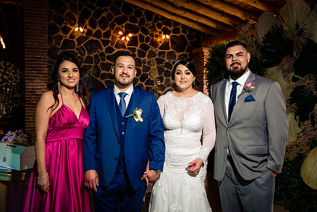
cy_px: 106
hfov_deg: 50.7
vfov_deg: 35.1
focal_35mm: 38
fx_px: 335
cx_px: 158
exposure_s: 1/125
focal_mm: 38
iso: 2000
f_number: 7.1
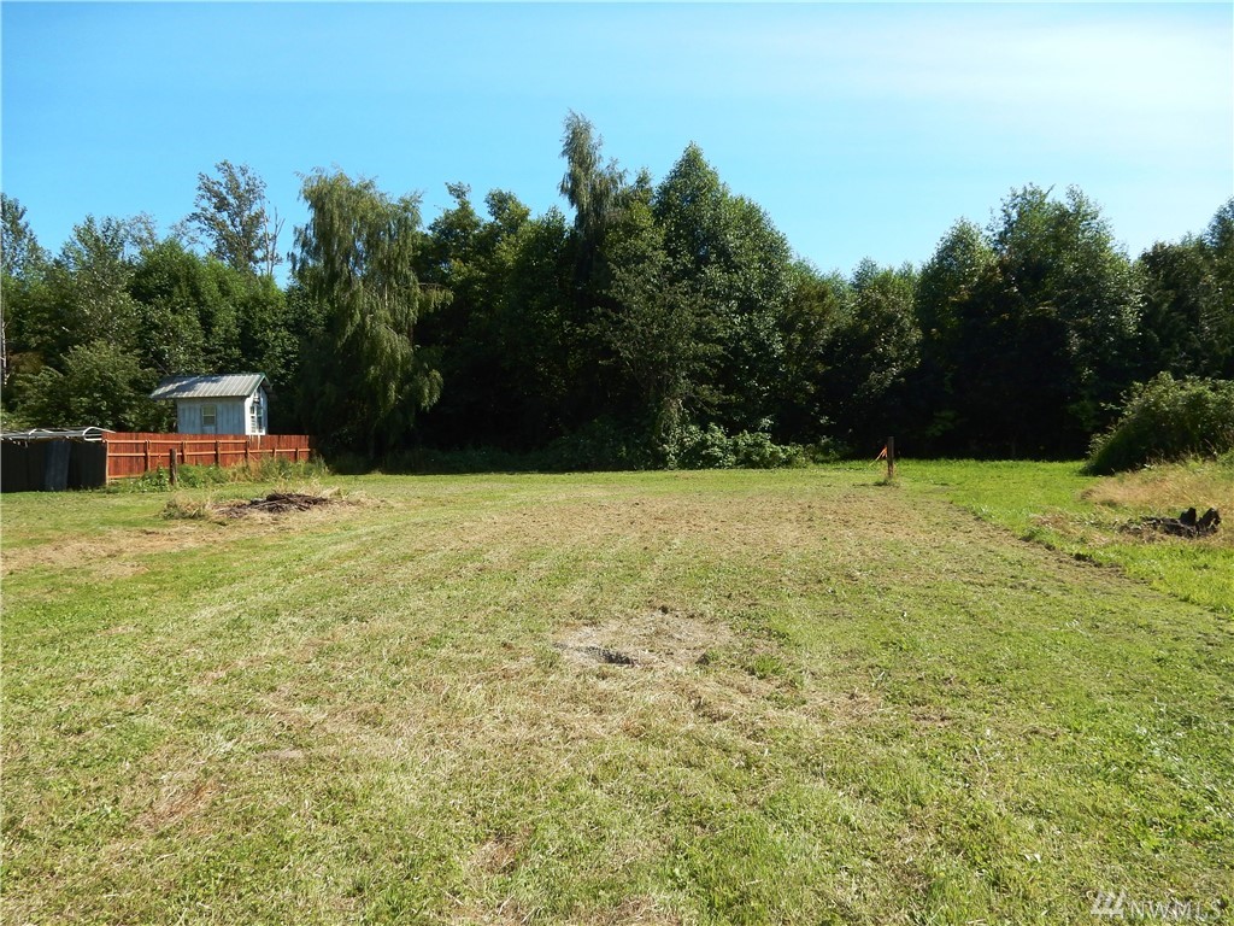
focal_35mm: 25
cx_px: 617
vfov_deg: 54.9
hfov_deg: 69.4
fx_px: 891
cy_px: 463
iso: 125
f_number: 3.7
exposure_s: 1/800
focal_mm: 4.5
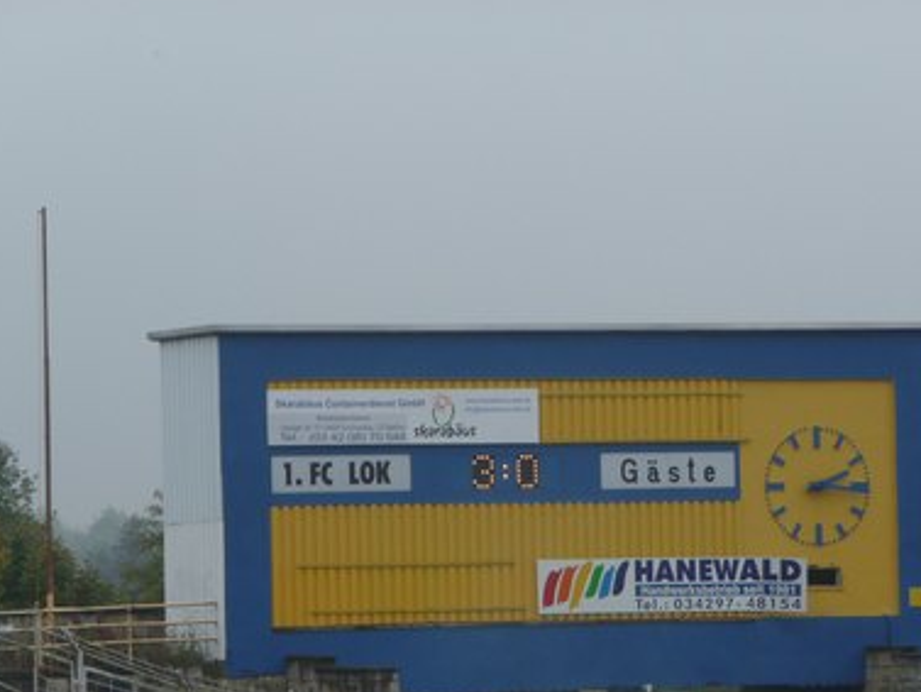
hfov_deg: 7.0
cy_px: 465
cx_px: 517
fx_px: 7479
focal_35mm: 281
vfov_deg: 5.3
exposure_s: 1/200
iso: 100
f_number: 4.8
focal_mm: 34.2
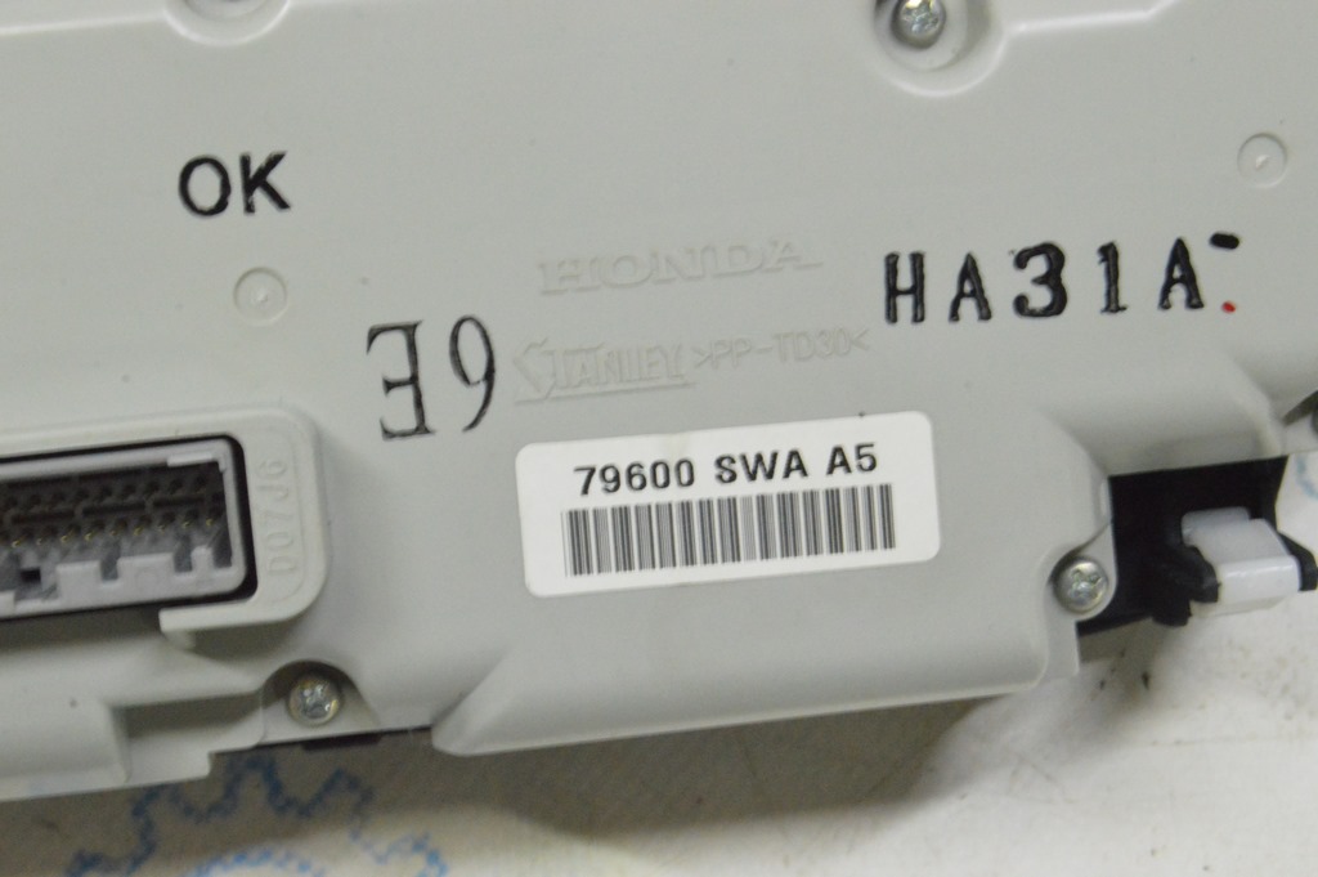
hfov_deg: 24.6
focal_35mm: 82
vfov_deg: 16.5
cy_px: 438
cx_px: 659
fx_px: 3018
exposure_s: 1/15
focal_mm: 55
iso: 6400
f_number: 20
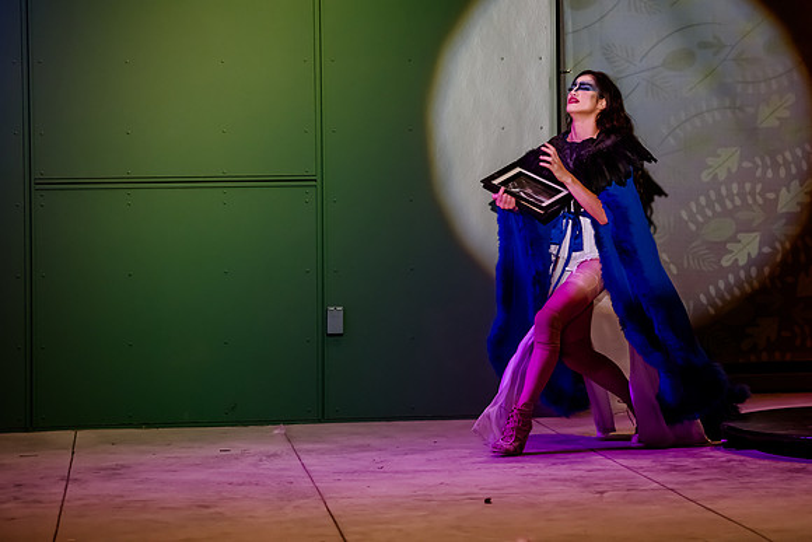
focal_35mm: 168
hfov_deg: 12.2
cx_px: 517
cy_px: 197
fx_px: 3782
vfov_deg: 8.2
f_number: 2.8
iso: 2000
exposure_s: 1/400
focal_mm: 130
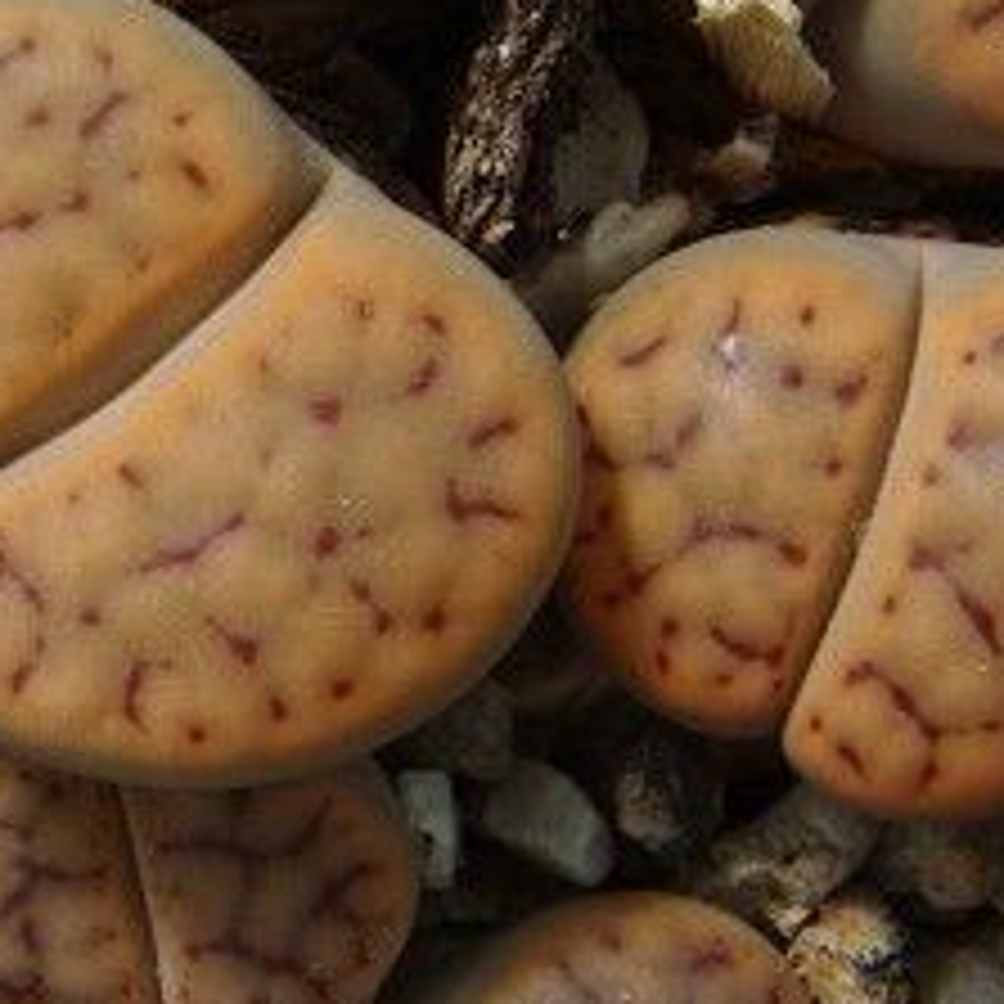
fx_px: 6563
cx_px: 23
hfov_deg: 8.7
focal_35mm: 200
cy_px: 349
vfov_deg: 8.7
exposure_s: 1/3.33
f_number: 38
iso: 100
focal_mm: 70
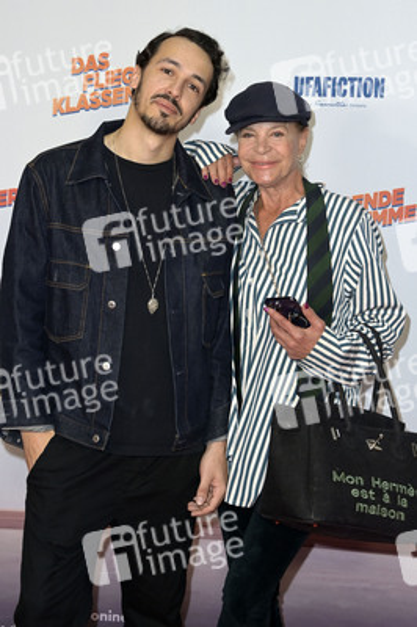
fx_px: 1218
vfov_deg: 28.9
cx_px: 208
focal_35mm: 70
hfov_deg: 19.4
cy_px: 314
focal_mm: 70
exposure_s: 1/250
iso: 640
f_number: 5.6
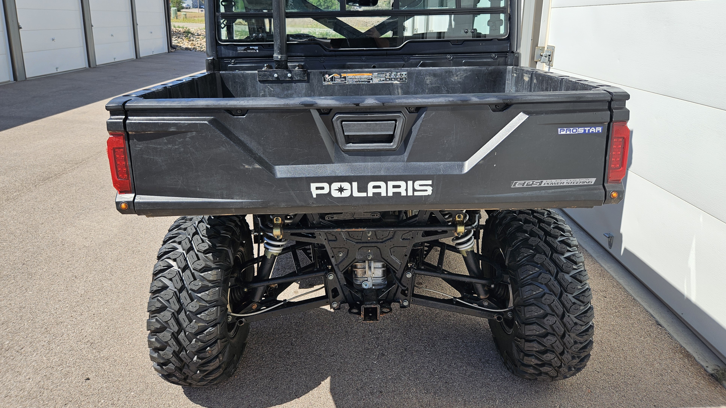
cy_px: 144
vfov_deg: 43.9
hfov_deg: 71.9
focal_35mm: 26
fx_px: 500
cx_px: 361
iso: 25
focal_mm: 5.4
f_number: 1.8
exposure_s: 1/1347
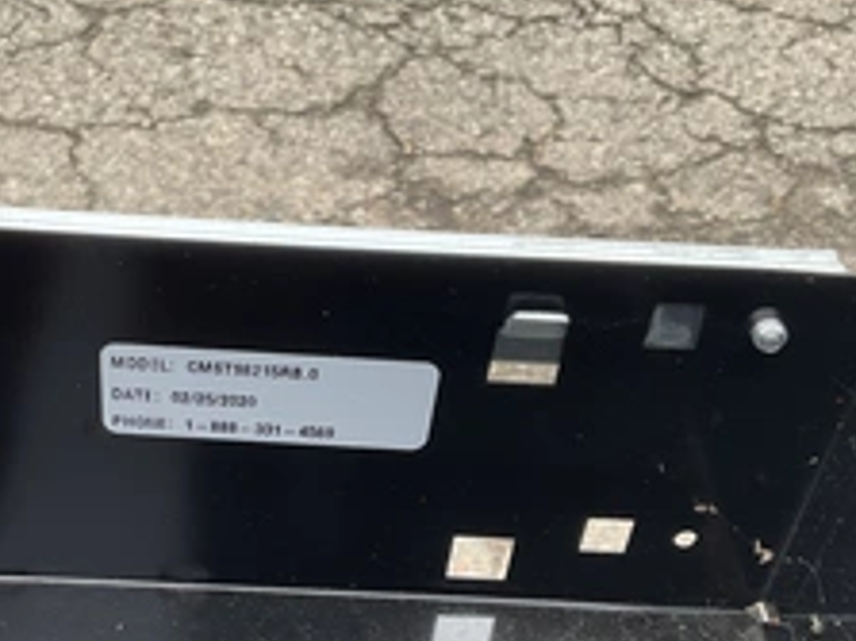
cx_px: 303
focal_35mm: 52
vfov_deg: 27.7
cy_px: 457
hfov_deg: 36.5
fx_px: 1285
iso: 40
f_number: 1.8
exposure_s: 1/122
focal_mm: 3
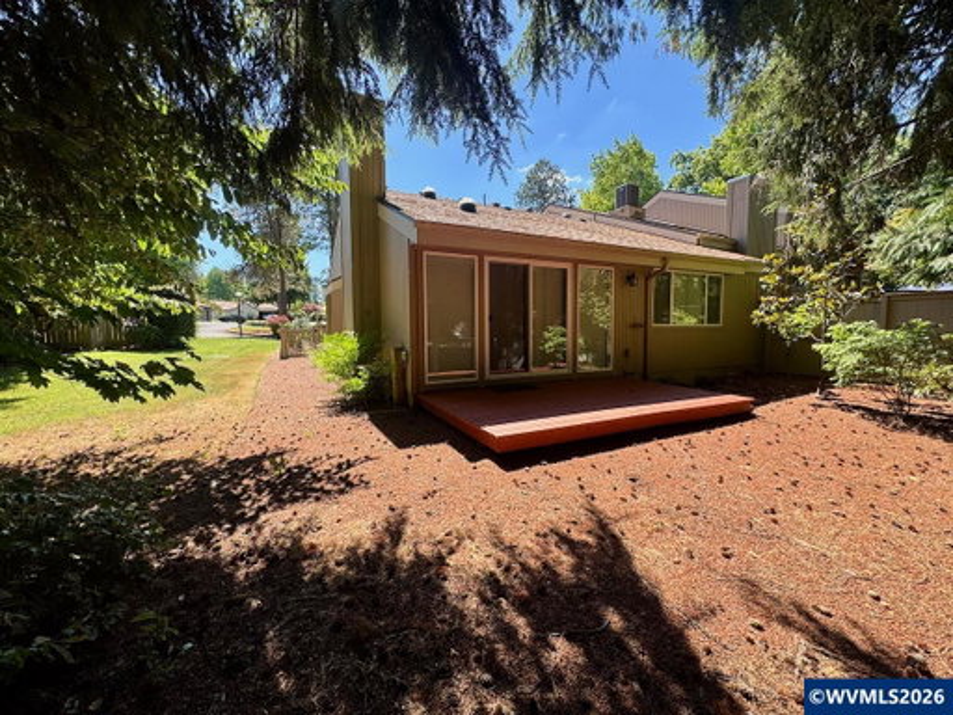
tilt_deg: -3.6
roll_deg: +0.9
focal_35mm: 14
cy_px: 358
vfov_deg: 85.7
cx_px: 476
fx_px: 385
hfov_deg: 102.1
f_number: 2.2
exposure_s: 1/392
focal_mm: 2.22
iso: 40
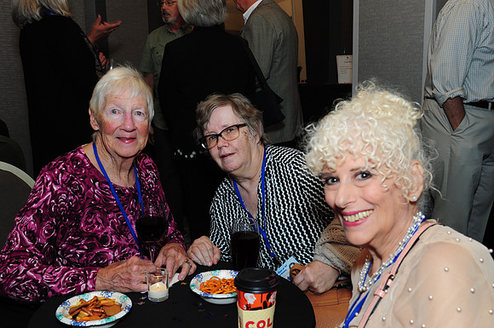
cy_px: 164
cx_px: 247
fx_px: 493
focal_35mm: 36
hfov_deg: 53.2
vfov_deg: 36.8
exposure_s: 1/60
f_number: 5
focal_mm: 24
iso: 500
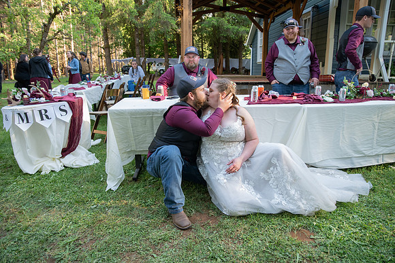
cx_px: 198
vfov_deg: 53.2
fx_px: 263
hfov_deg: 73.7
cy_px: 132
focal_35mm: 24
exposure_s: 1/320
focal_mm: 24
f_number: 4
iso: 1250
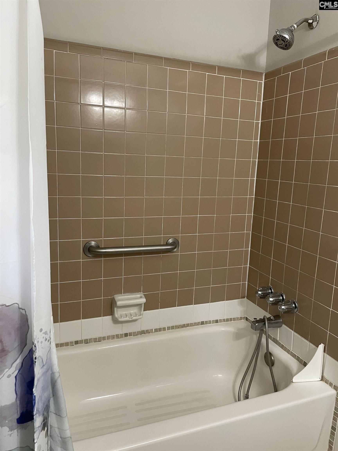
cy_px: 226
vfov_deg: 67.3
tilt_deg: -11.2
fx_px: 338
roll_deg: -1.2
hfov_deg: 53.1
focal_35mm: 26
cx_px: 169
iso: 200
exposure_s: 1/60
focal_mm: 4.2
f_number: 1.6
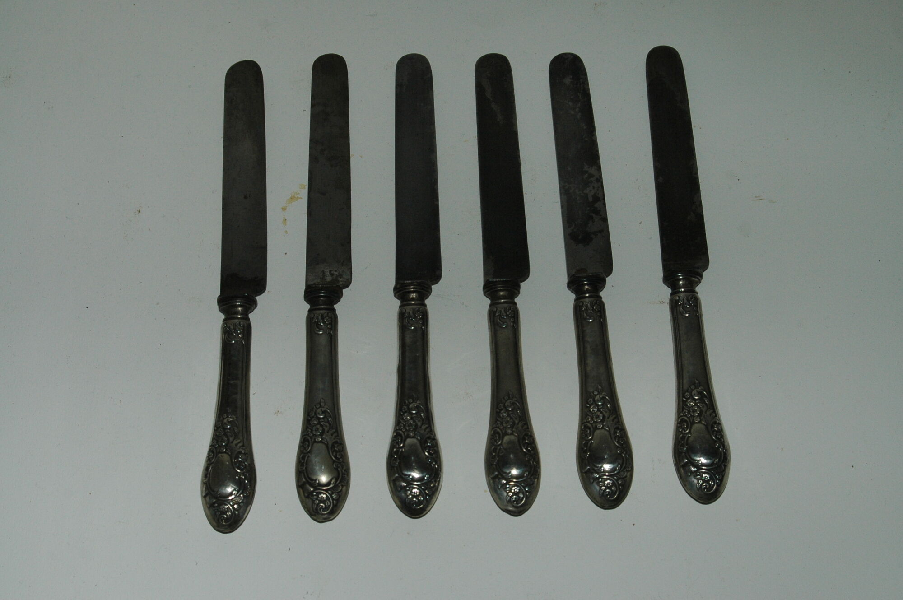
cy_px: 300
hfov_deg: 35.1
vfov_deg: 23.7
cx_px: 452
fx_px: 1428
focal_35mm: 57
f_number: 7.1
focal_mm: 38
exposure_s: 1/125
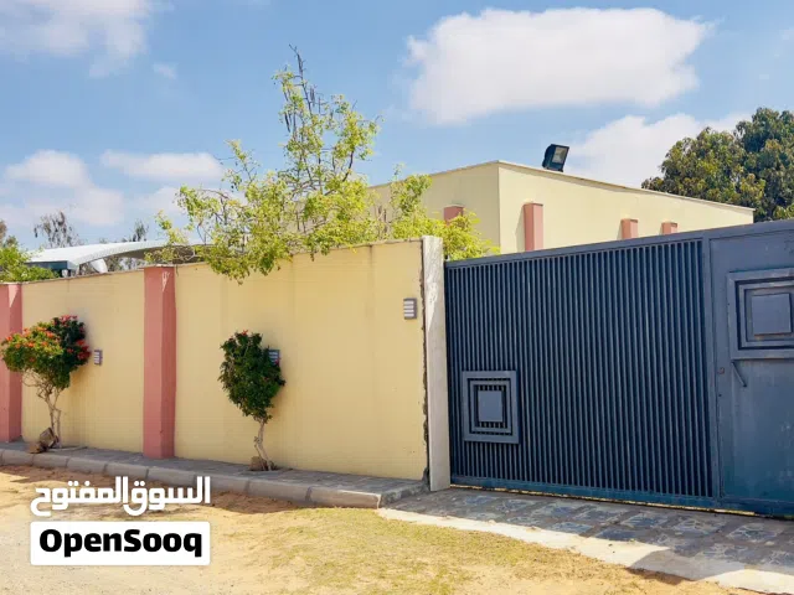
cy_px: 298
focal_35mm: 26
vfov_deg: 53.1
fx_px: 596
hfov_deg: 67.3
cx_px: 397
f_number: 1.5
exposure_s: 1/5076
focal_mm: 5.7
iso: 50
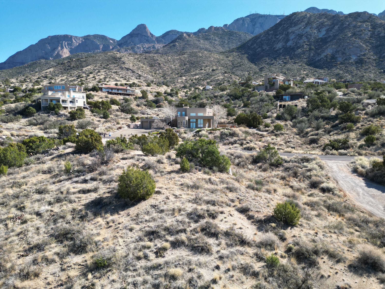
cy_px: 144
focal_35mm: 24
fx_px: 267
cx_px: 192
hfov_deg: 71.6
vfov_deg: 56.8
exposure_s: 1/1250
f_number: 1.7
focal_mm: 6.72
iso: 120
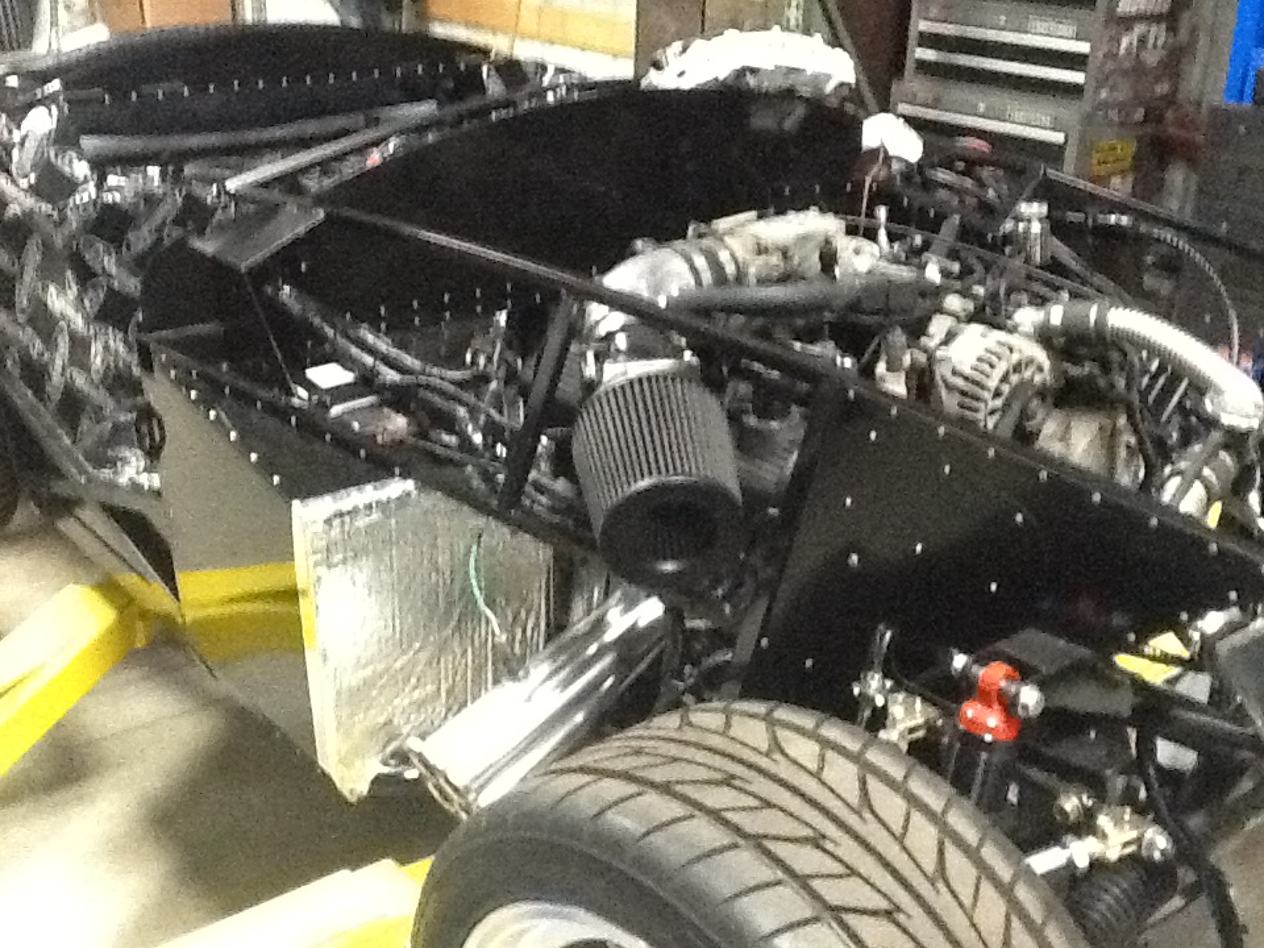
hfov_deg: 42.9
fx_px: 1607
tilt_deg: -26.1
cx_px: 632
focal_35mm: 44
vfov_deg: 32.9
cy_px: 474
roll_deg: +0.3
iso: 640
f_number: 2.4
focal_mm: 2.03
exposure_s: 1/15
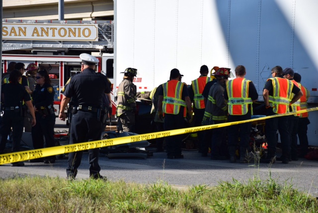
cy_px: 106
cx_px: 159
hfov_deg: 19.4
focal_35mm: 105
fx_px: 928
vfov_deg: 13.1
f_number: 7.1
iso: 400
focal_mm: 70
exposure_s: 1/1600
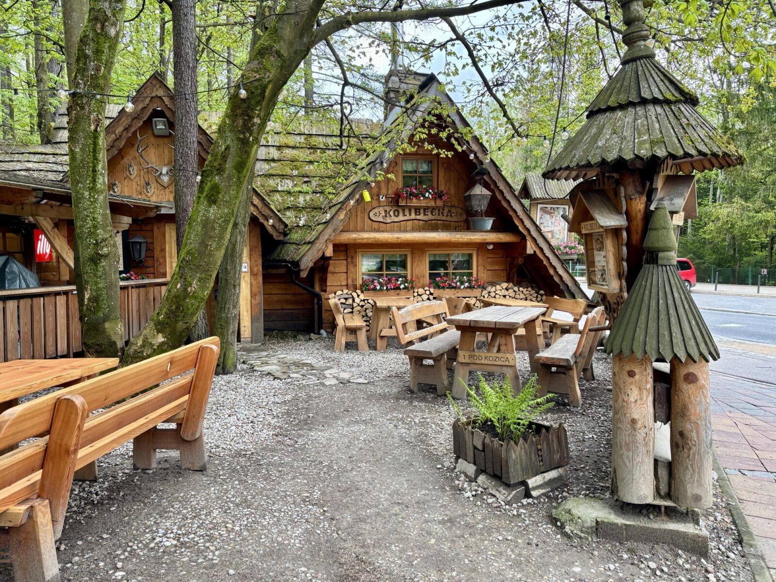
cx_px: 388
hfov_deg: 67.3
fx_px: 583
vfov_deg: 53.1
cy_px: 291
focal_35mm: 26
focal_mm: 5.96
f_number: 1.6
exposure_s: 1/189
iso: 50
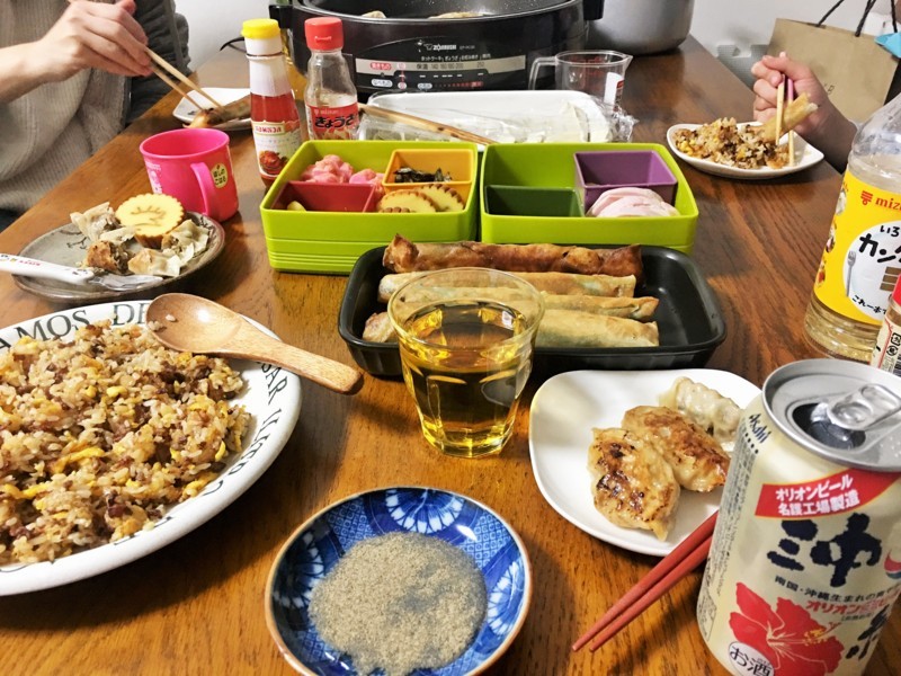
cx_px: 450
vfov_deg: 48.2
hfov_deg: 61.7
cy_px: 338
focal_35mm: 29
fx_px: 755
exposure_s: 1/15
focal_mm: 4.15
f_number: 2.2
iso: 100
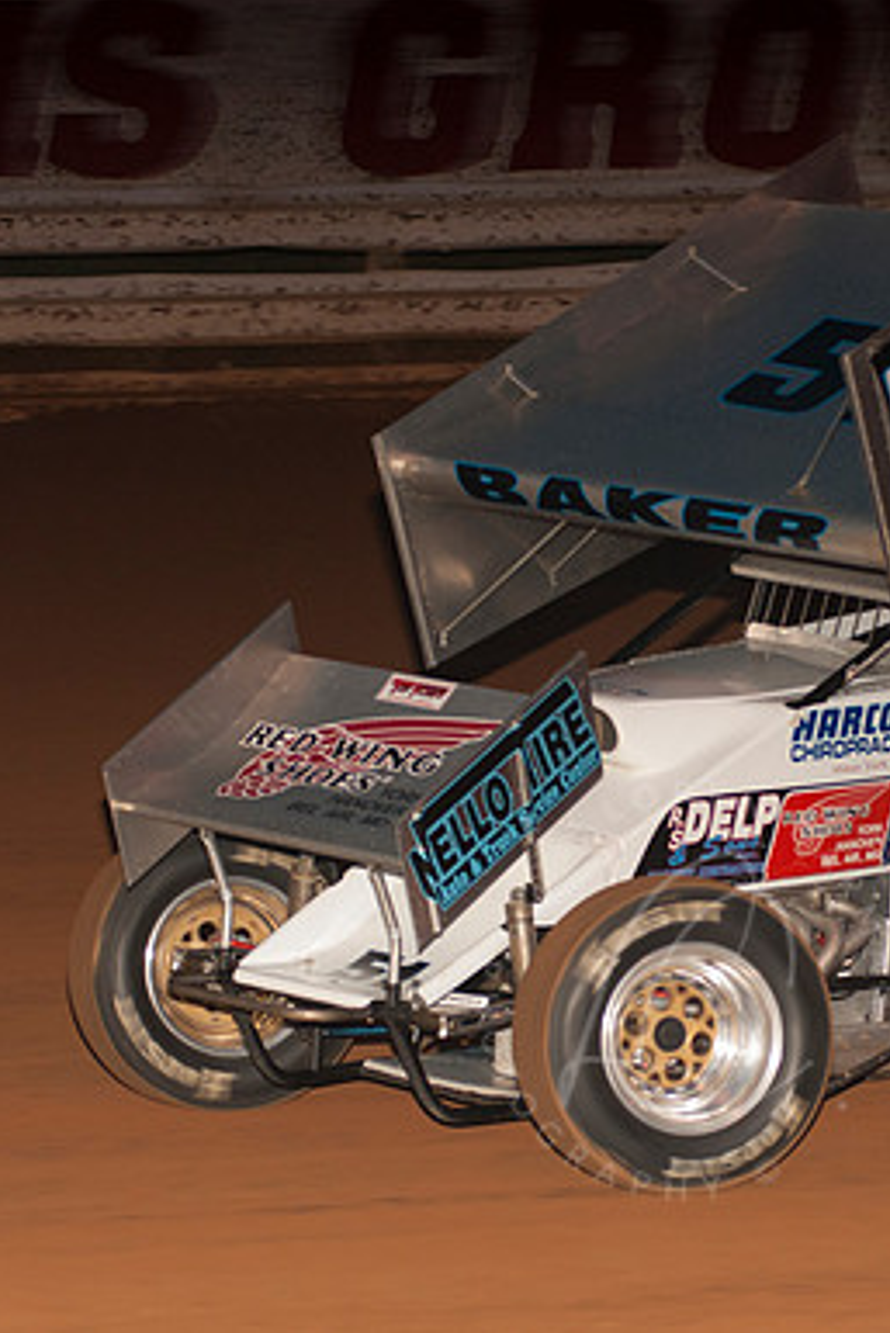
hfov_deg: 7.6
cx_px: 682
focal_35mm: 181
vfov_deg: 11.4
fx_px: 6706
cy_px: 668
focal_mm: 80
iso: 400
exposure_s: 1/400
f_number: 4
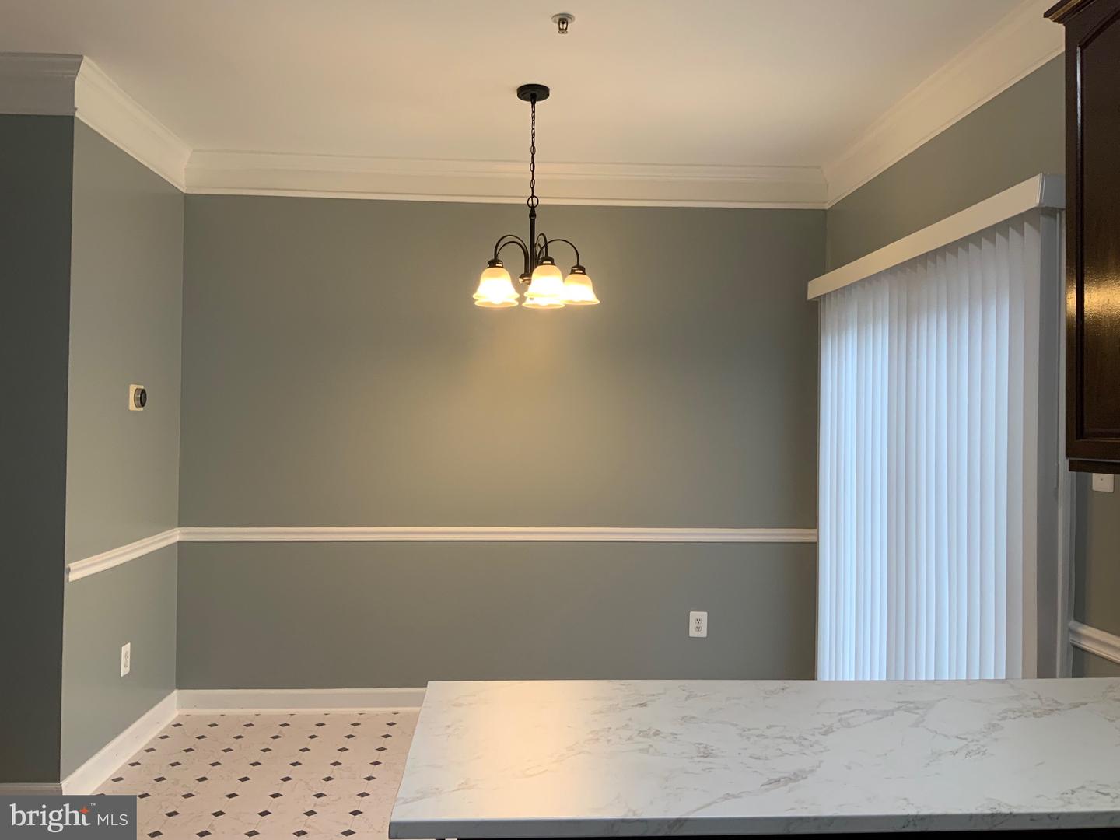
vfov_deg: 48.2
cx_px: 560
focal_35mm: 29
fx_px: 938
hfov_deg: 61.7
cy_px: 420
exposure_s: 1/120
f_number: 1.8
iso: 64
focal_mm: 3
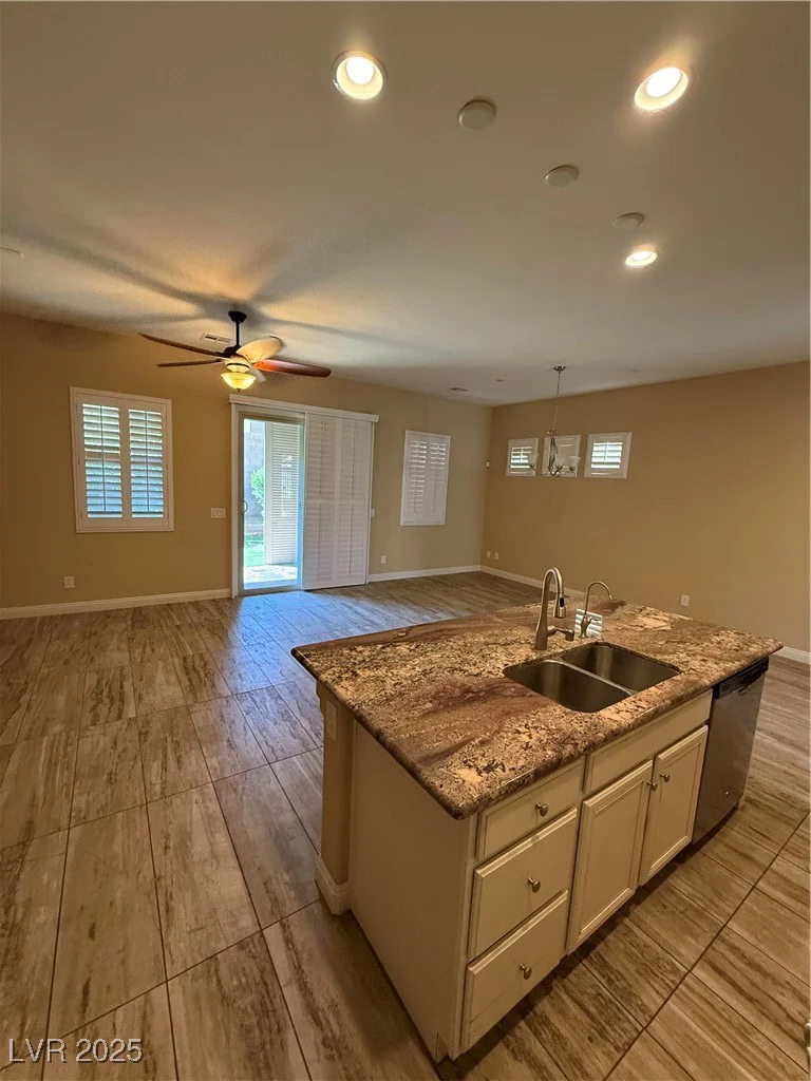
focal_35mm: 14
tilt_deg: -7.5
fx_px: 437
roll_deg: -3.3
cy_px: 540
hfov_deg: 85.7
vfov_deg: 102.1
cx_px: 406
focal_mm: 2.22
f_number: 2.2
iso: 500
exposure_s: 1/120
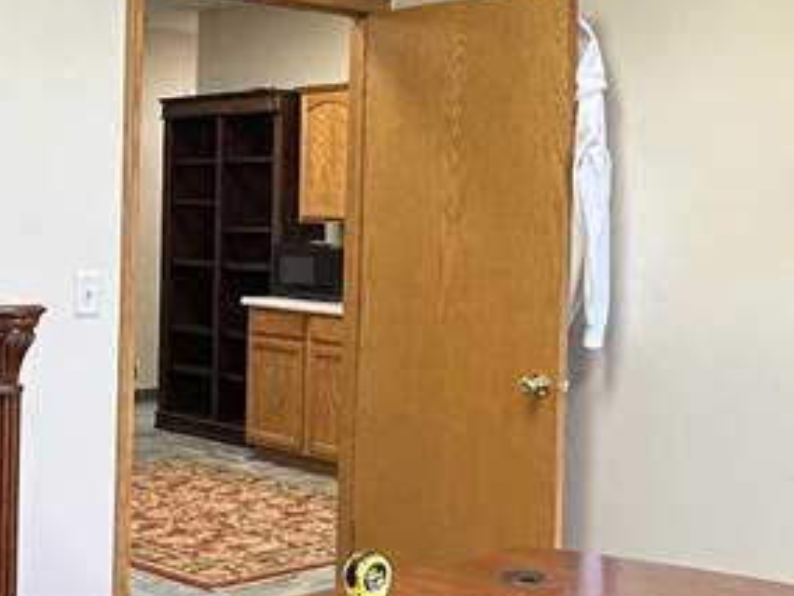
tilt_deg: -0.9
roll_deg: -1.6
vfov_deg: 23.2
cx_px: 333
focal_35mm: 63
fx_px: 1445
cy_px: 235
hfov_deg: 30.7
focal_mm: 2.22
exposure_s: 1/120
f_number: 2.2
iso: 250
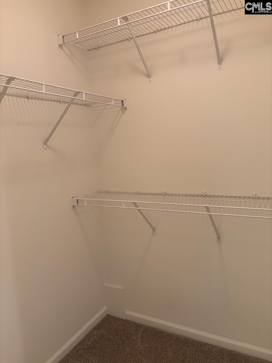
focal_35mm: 26
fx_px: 272
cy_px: 182
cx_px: 136
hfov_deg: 53.1
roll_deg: +3.8
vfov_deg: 67.3
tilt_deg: -6.8
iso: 125
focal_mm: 5.96
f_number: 1.6
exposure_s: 1/60
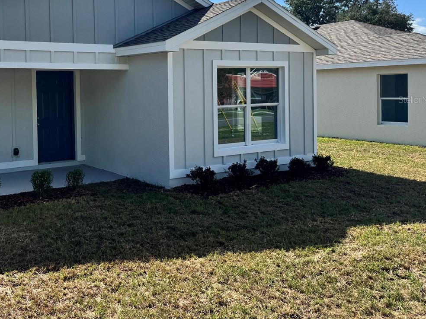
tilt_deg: -1.6
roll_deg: +1.8
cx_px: 93
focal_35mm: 39
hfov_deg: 45.7
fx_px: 480
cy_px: 99
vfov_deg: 36.3
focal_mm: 6.76
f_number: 1.78
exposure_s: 1/4950
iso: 80
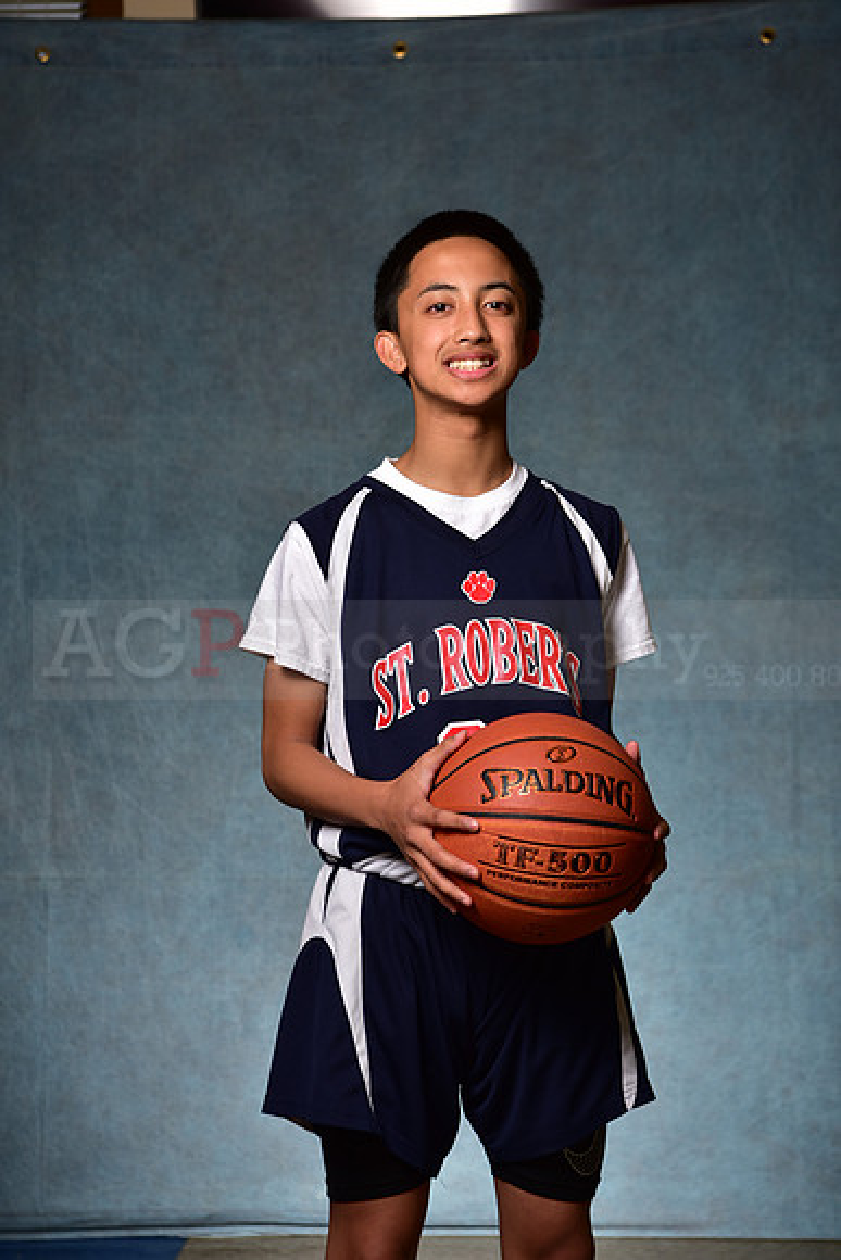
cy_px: 630
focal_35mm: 70
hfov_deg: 19.5
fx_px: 2451
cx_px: 420
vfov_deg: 28.8
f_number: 5
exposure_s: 1/200
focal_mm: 70
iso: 100
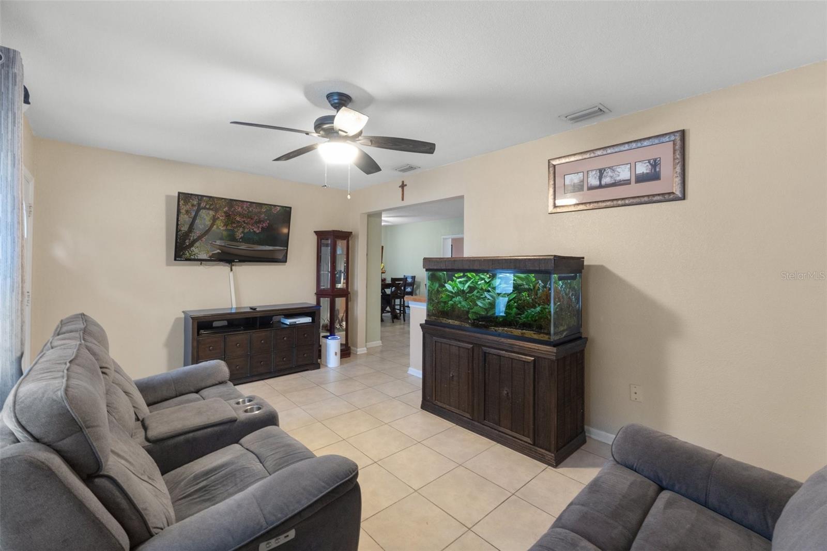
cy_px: 276
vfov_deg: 77.3
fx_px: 344
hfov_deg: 100.4
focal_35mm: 15
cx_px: 414
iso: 400
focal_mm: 10
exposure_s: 1/2.5
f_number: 8
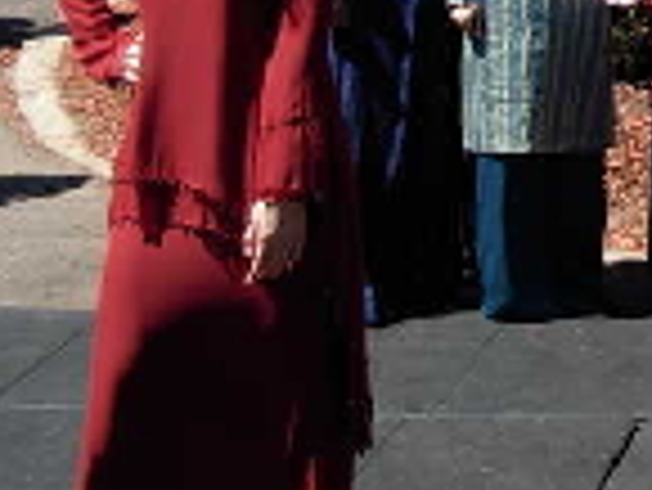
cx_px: 908
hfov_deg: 12.7
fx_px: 2809
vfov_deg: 9.8
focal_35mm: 149
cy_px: -76
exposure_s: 1/790
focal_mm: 7.5
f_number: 3.1
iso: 79
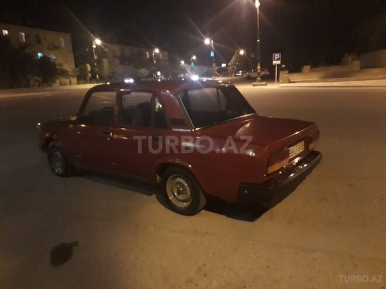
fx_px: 301
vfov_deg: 51.4
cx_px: 193
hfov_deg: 65.3
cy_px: 144
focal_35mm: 27
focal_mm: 3.6
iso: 800
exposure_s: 1/10
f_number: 1.9
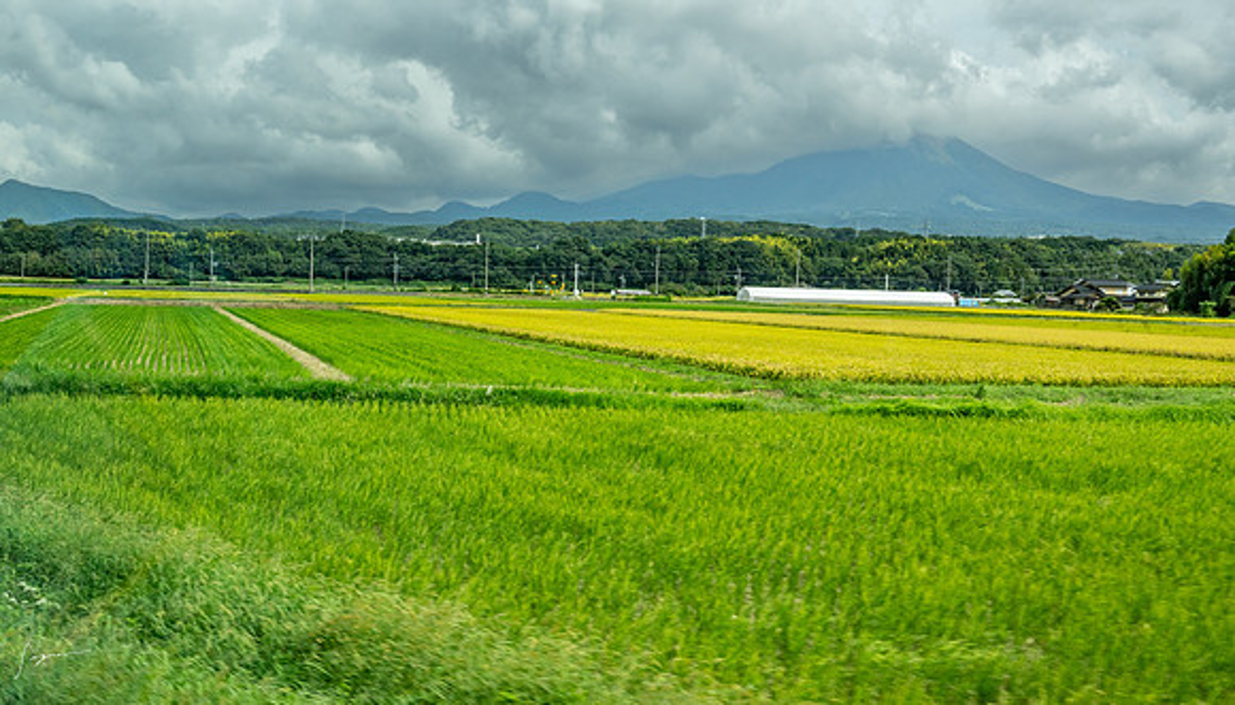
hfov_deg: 48.0
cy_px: 362
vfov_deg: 28.9
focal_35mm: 42
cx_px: 434
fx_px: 1367
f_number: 11
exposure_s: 1/250
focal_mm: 30
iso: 360
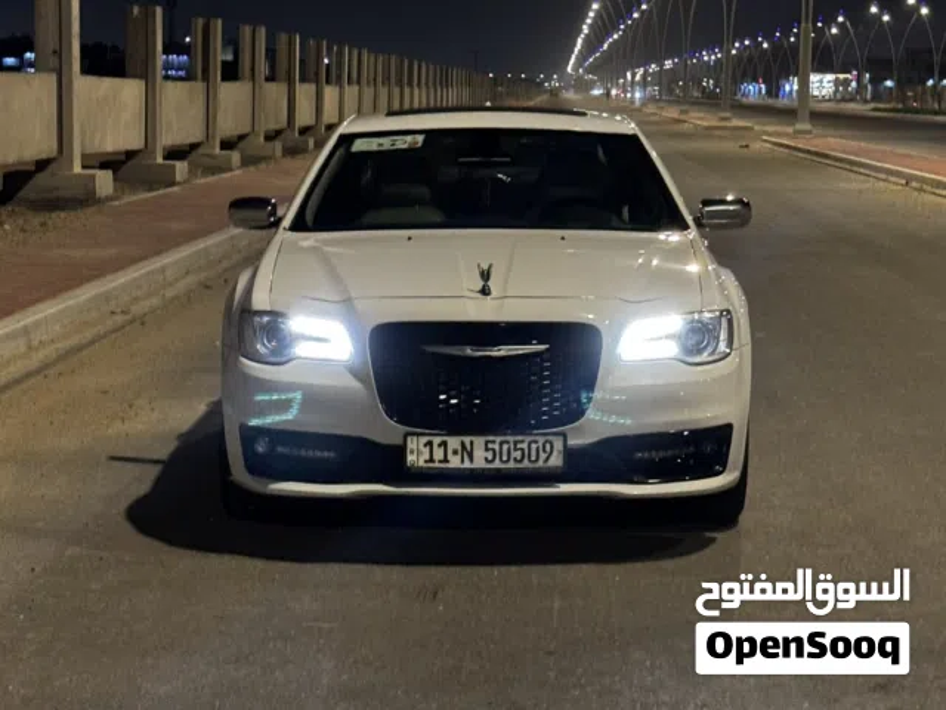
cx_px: 473
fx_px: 1011
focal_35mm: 37
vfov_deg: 38.7
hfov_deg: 50.1
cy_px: 355
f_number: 1.78
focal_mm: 6.76
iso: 250
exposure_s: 1/33
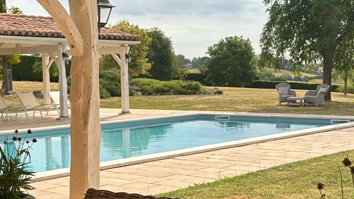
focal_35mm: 69
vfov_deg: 17.4
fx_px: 648
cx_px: 151
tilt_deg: -5.1
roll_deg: +2.0
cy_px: 144
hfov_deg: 30.5
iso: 80
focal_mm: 6.86
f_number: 1.78
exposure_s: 1/4348
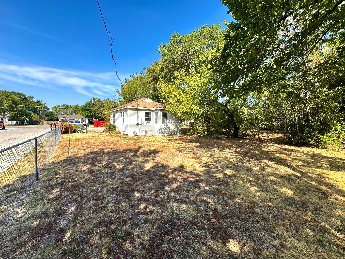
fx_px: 140
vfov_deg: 85.7
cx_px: 172
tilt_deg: -3.0
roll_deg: -0.9
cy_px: 130
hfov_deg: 102.1
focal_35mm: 14
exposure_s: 1/561
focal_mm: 2.22
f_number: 2.2
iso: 40
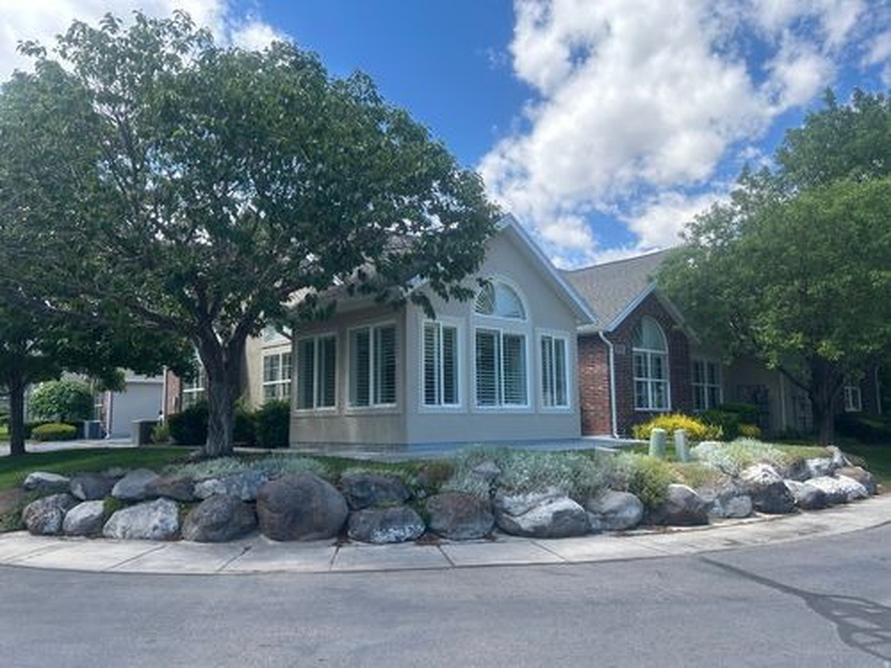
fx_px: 669
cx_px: 446
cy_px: 334
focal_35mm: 26
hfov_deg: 67.3
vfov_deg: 53.1
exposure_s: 1/1575
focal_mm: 5.7
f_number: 1.5
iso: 50
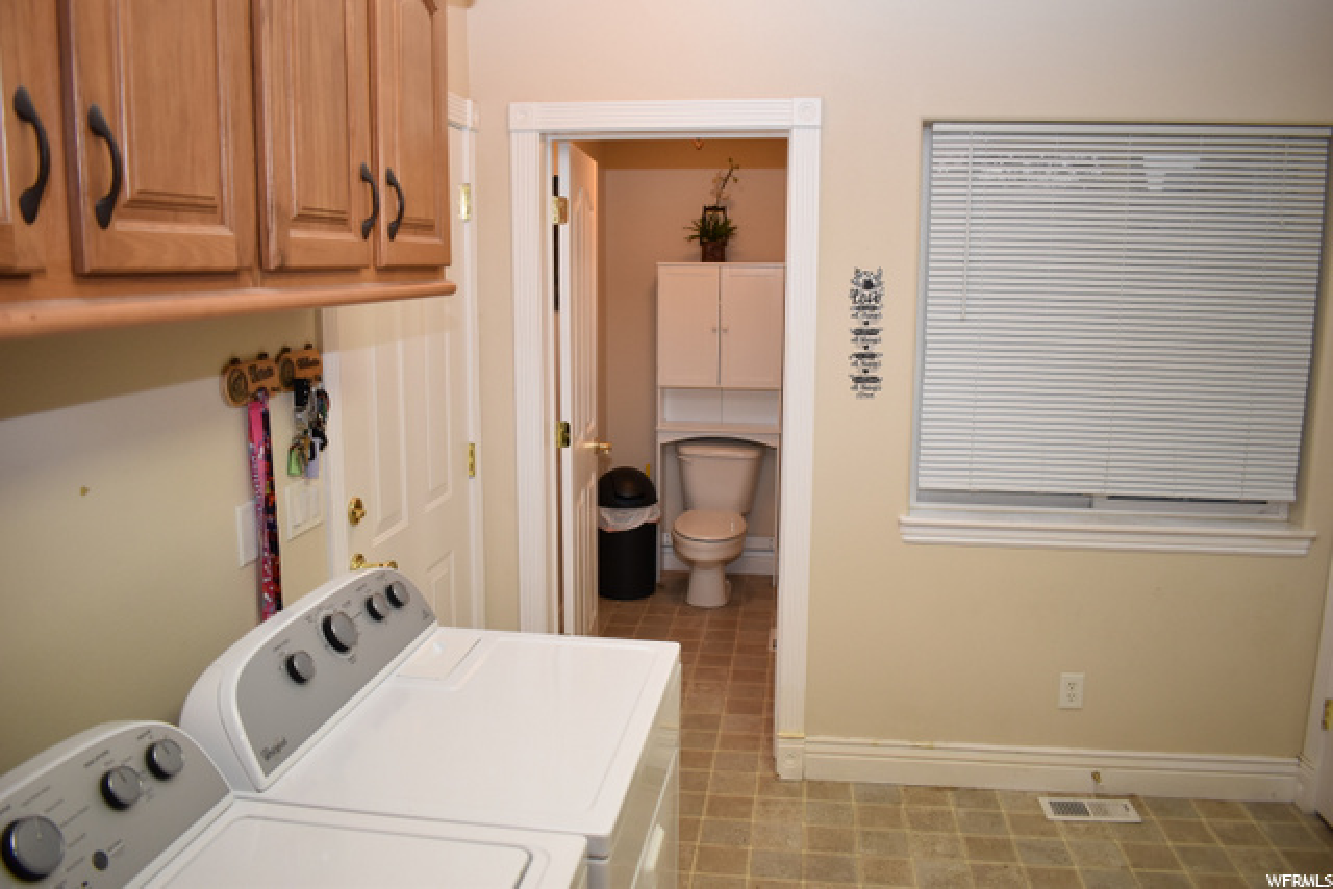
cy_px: 444
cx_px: 666
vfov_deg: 48.0
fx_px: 1000
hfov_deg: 67.4
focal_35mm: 27
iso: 800
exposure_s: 1/125
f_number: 4
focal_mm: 18
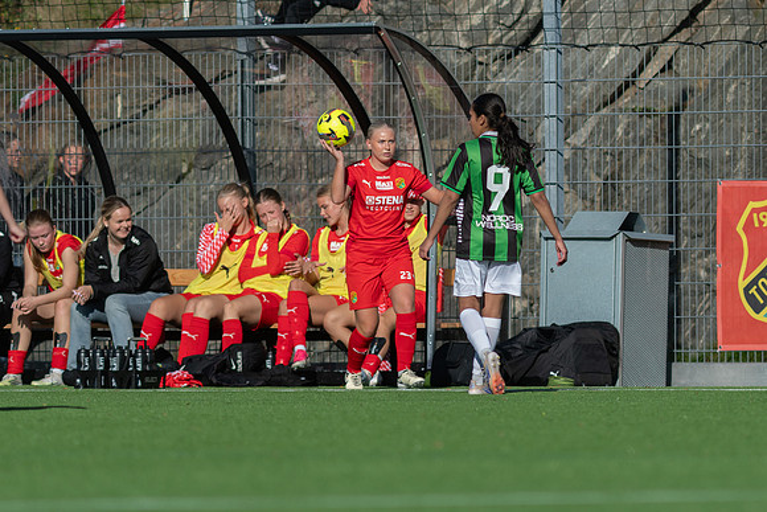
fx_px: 12993
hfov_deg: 3.4
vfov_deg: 2.3
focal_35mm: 610
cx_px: 384
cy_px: 256
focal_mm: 300
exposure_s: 1/2000
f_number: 3.2
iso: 100
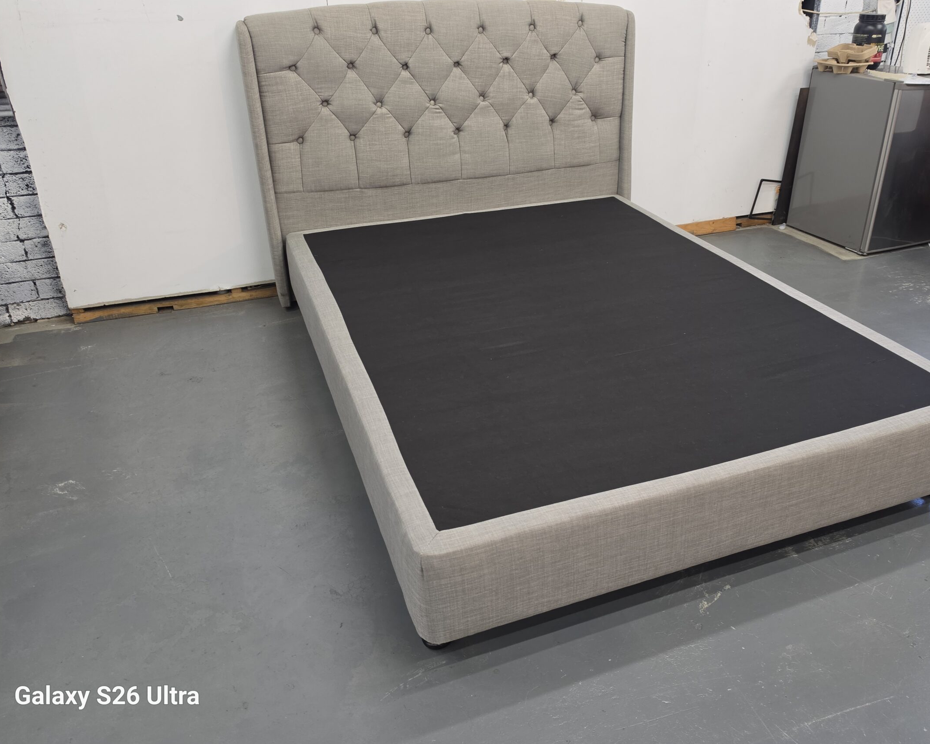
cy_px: 344
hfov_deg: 63.8
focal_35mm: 27
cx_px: 526
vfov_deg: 53.1
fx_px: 743
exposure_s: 1/100
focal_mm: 6.5
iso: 125
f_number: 1.4
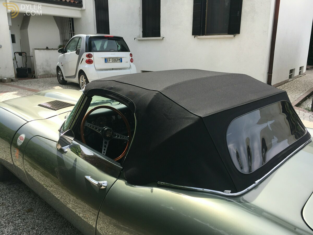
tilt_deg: -15.5
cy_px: 118
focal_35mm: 29
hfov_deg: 61.7
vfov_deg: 48.2
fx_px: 262
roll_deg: -0.4
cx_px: 156
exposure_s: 1/810
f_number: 2.2
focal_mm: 4.15
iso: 25
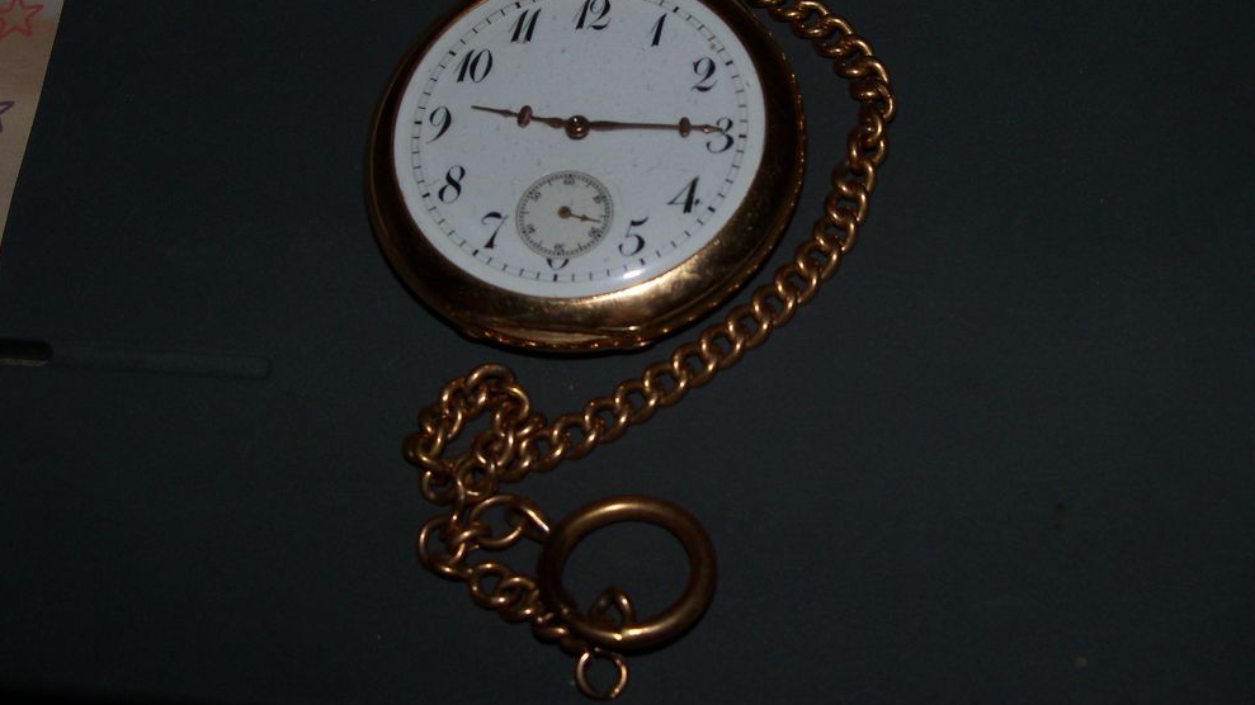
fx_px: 2163
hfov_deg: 32.4
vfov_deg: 18.5
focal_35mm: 65
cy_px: 245
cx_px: 627
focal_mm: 10.5
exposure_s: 1/125
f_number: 7.1
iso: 100
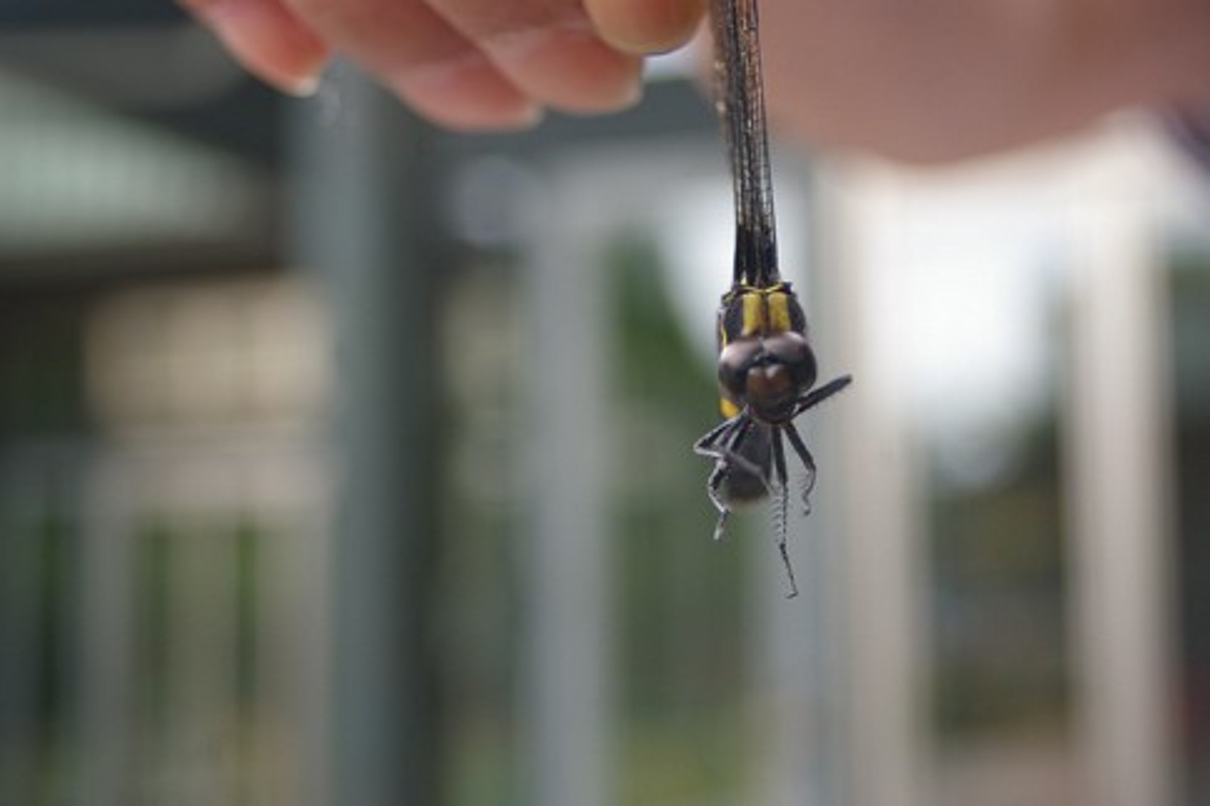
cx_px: 605
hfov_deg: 27.0
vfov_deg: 18.2
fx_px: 2520
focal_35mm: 75
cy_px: 403
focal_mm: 50
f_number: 5.6
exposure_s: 1/60
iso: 200
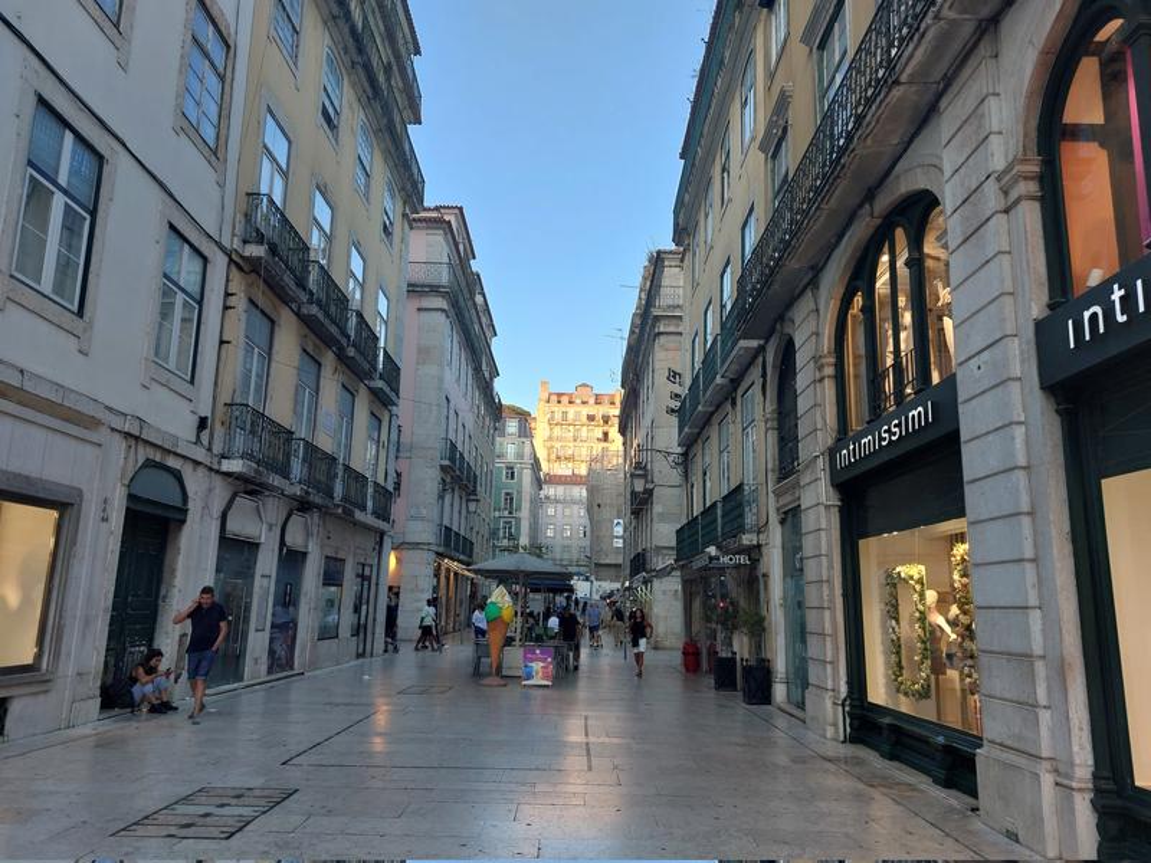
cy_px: 432
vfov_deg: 54.9
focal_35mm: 25
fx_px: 831
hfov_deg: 69.4
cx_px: 576
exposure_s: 1/127
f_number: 1.8
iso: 25
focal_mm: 5.23
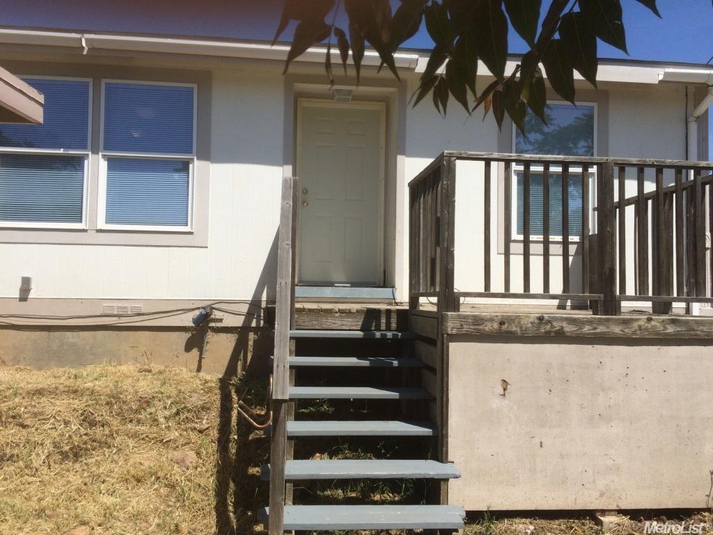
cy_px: 268
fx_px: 597
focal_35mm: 29
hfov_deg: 61.7
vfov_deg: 48.2
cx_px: 356
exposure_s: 1/3165
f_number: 2.2
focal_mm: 4.15
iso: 32
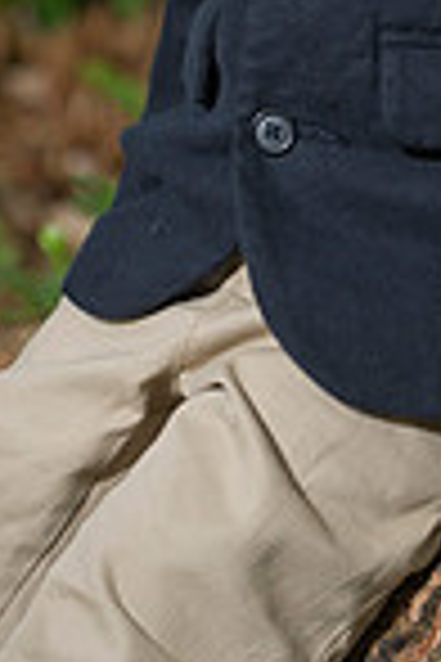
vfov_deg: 5.2
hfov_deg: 3.5
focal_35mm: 397
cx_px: 488
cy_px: -149
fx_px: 7294
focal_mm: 130
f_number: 3.2
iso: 320
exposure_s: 1/250
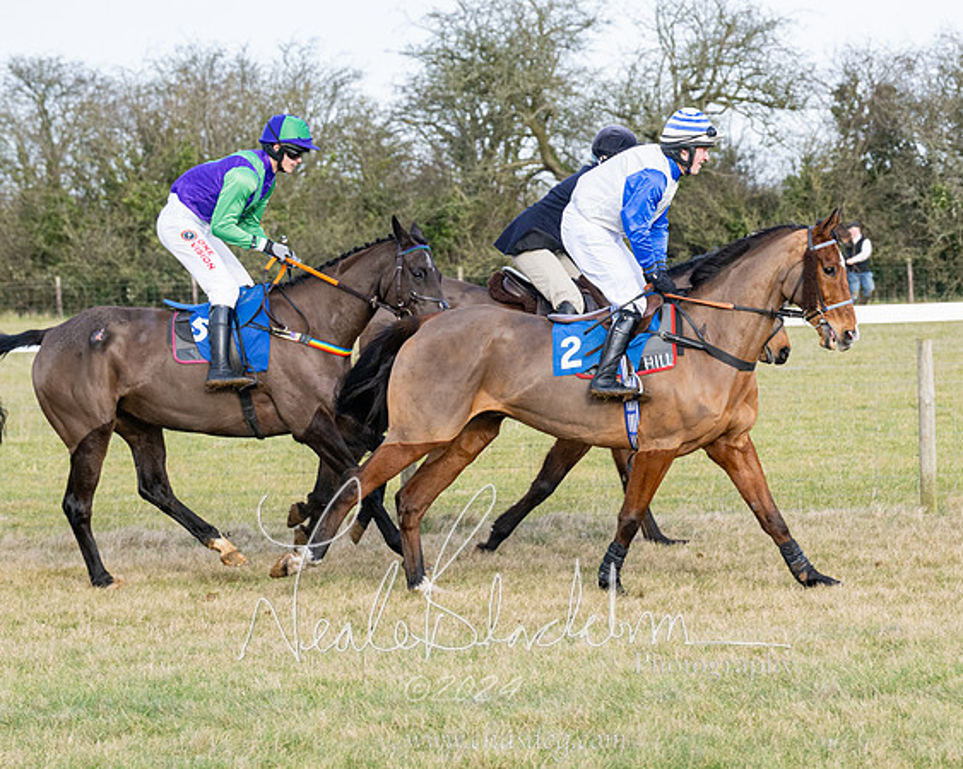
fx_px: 4762
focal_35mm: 167
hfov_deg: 11.5
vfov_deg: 9.2
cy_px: 414
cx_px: 675
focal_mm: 84
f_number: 5
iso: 400
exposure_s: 1/1000
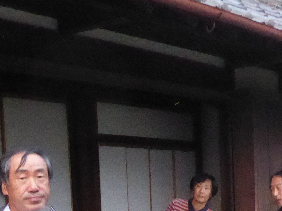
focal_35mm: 84
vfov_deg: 16.5
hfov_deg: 23.2
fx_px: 684
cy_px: 279
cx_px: 189
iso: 1600
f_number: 3.3
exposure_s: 1/125
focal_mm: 4.3
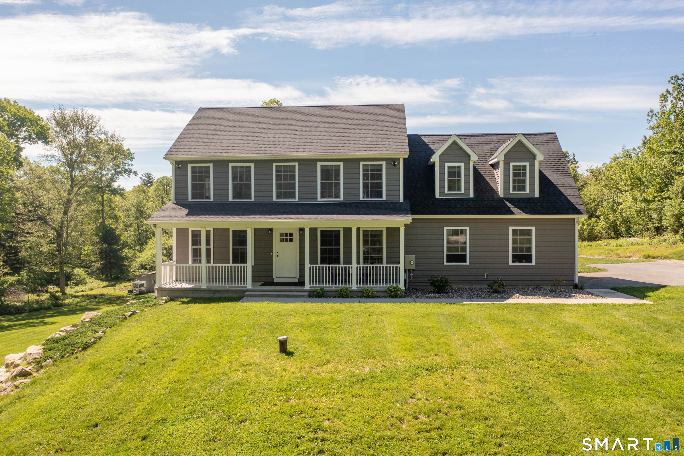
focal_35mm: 28
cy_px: 228
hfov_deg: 65.5
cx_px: 342
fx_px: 532
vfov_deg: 46.4
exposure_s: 1/100
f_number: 2.8
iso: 100
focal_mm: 10.26
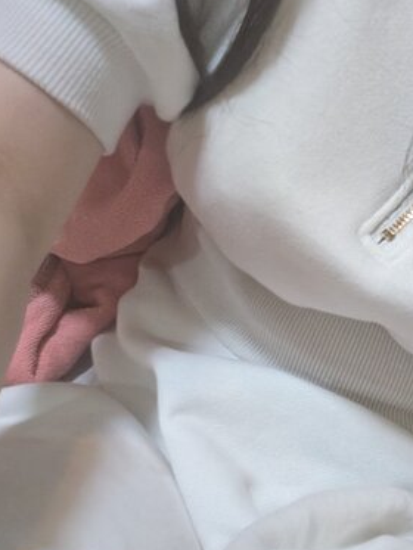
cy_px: 228
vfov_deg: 39.5
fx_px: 763
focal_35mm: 48
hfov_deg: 29.4
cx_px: 347
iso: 704
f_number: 2.2
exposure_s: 1/60
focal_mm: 2.74
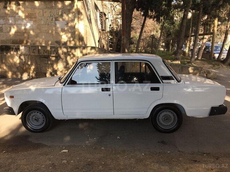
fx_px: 193
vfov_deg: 48.2
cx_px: 115
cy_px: 86
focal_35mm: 29
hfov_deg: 61.7
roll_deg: -0.1
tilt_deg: -11.4
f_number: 2.2
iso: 32
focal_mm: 4.15
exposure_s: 1/476
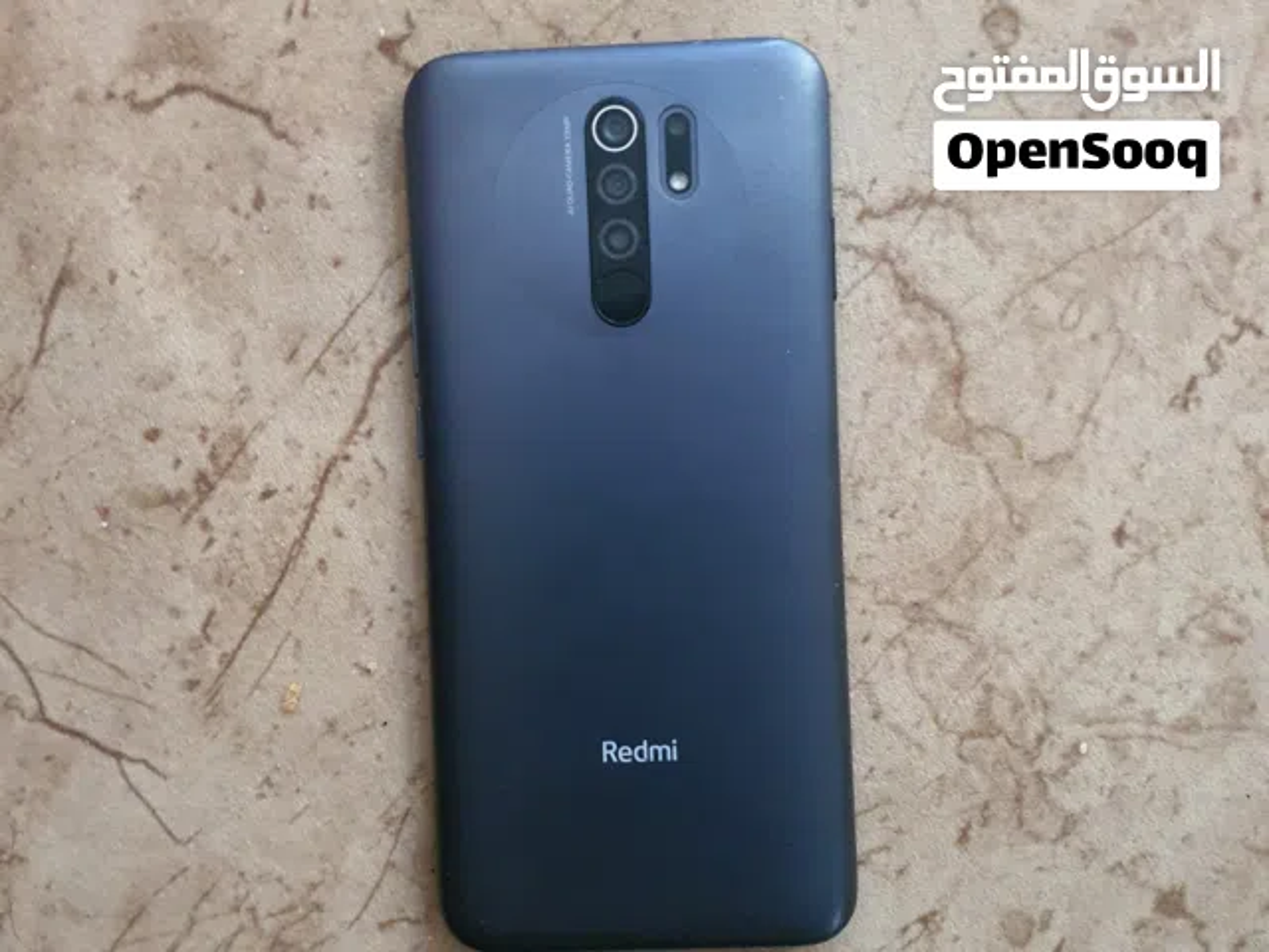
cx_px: 634
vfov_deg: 53.1
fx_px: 953
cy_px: 476
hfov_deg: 67.3
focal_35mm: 26
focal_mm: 4.3
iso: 640
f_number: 1.5
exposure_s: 1/50
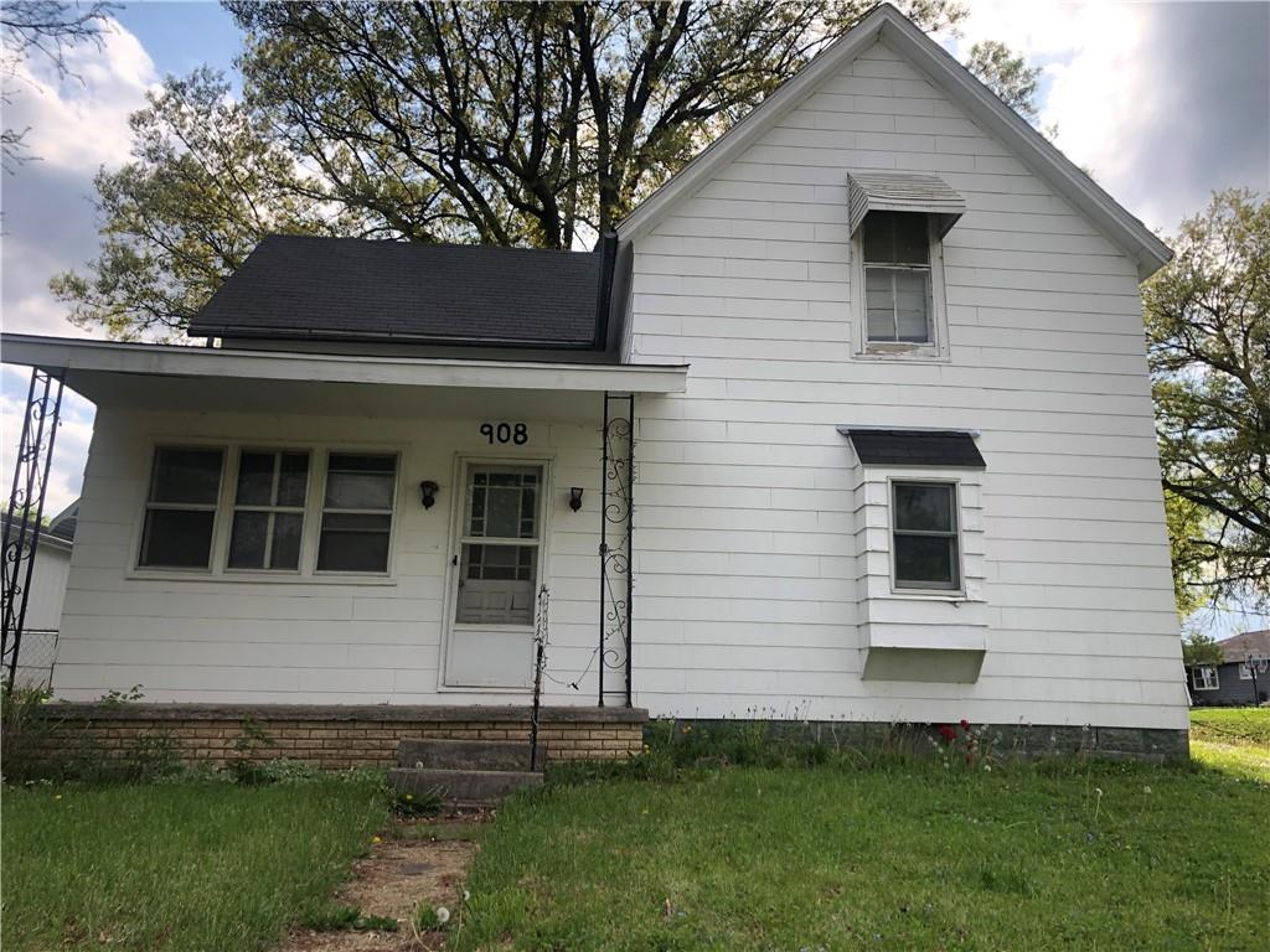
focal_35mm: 28
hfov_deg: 63.4
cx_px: 635
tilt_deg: +12.7
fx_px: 1027
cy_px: 476
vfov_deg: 49.7
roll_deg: -1.0
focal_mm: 3.99
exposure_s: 1/867
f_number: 1.8
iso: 20
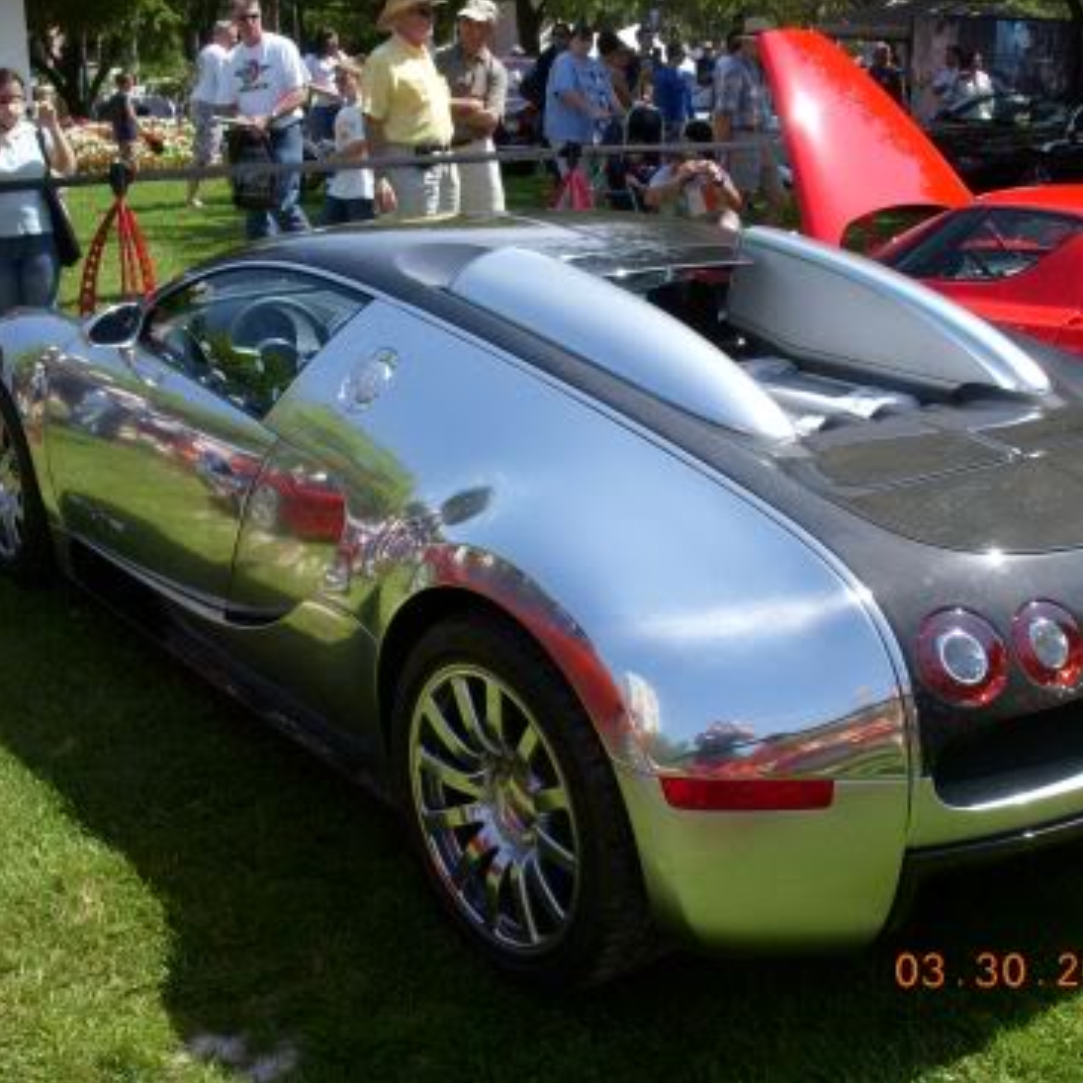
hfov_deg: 36.7
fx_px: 1628
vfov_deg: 36.8
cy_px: 530
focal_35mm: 46
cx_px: 641
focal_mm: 6.3
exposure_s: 1/800
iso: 100
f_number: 3.3
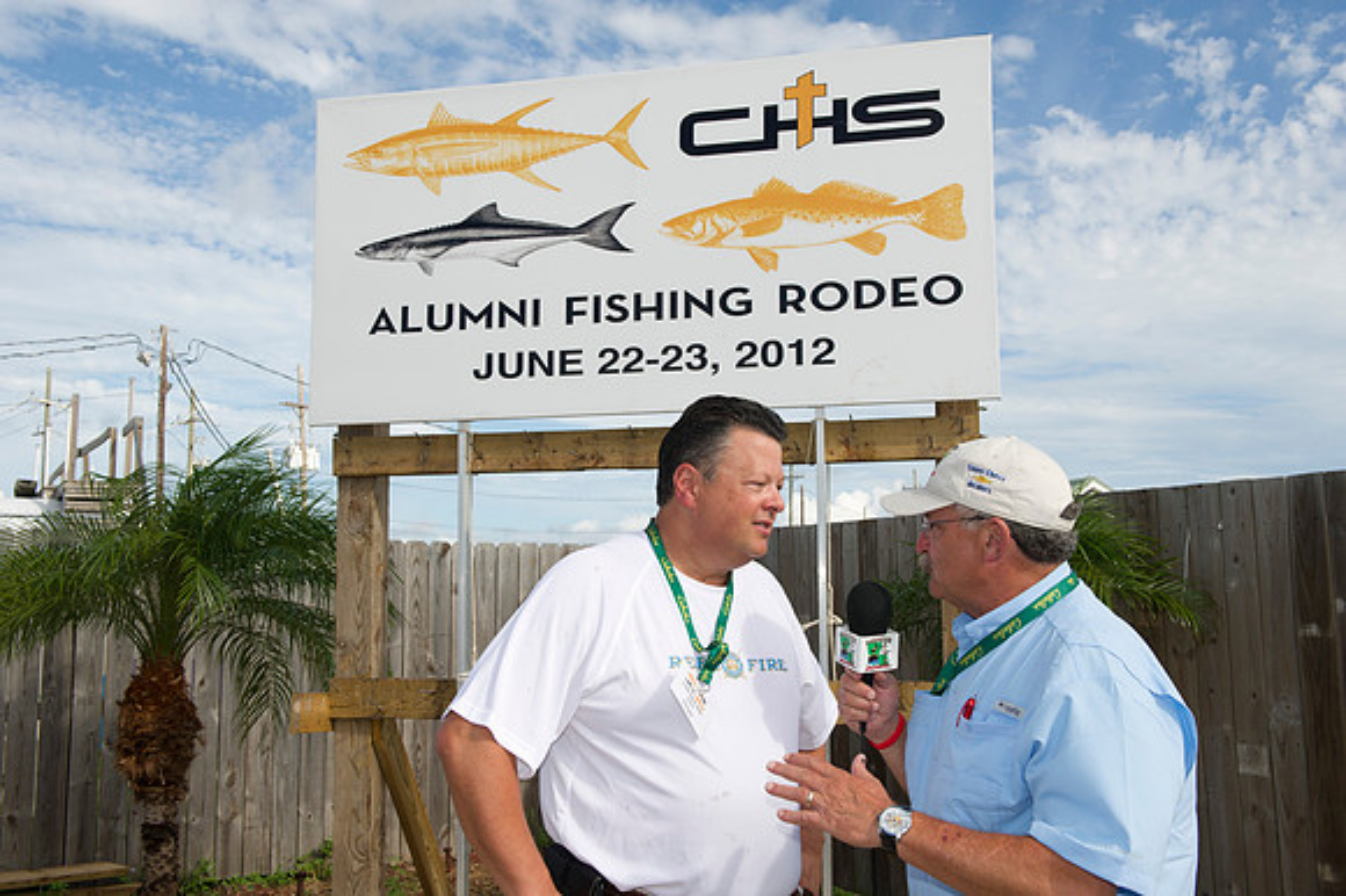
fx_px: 1420
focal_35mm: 38
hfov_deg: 50.7
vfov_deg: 35.0
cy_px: 448
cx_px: 673
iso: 200
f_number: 8
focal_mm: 38
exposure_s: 1/250
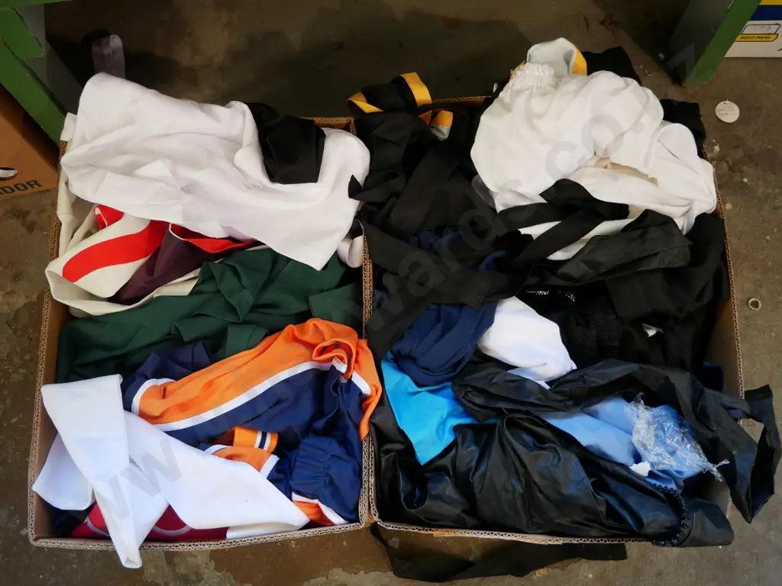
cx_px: 391
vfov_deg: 41.8
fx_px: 768
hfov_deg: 54.0
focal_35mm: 34
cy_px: 293
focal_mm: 17
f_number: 3.8
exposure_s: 1/60
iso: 1250
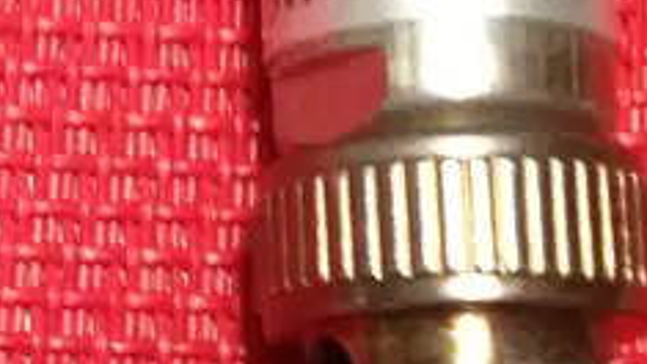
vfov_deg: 7.5
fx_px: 2778
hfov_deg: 12.9
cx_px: -168
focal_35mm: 162
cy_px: 102
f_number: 2.4
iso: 250
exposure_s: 1/15
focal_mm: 4.28
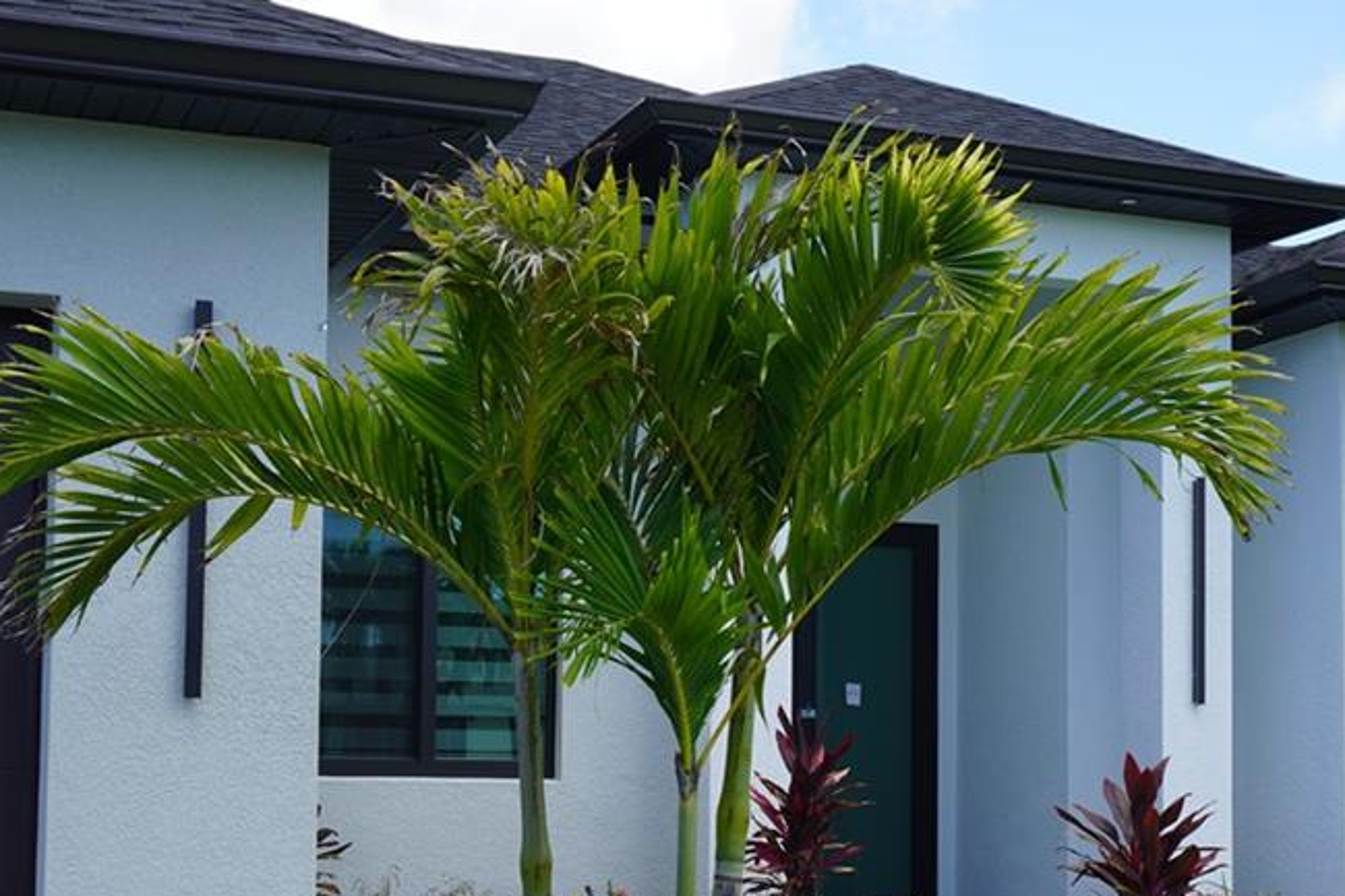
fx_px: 2382
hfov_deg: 31.5
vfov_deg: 21.2
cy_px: 621
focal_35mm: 64
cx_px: 776
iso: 100
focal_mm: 27
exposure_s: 1/125
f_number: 9
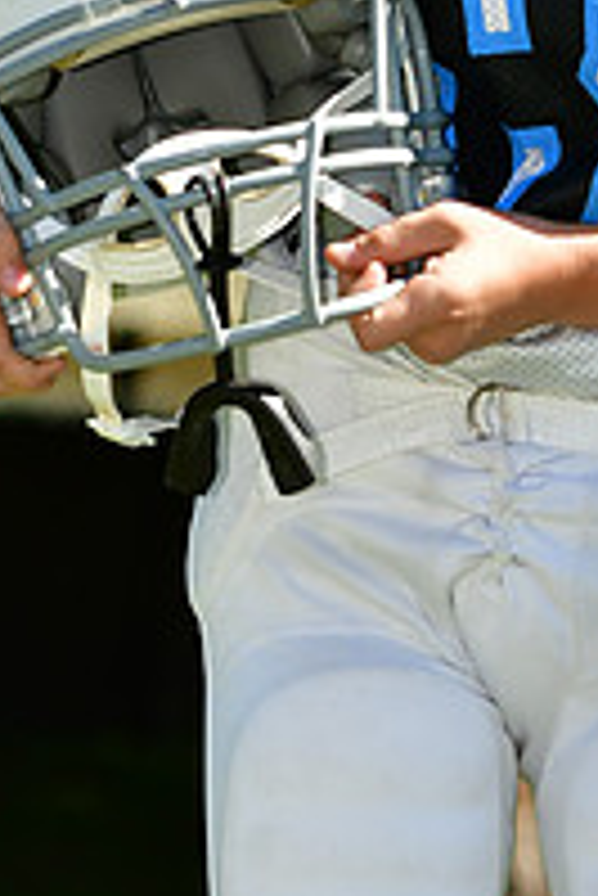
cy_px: -396
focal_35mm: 414
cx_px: 596
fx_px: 10308
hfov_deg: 3.3
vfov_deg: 4.9
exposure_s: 1/2500
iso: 400
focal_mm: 95
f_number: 4.5
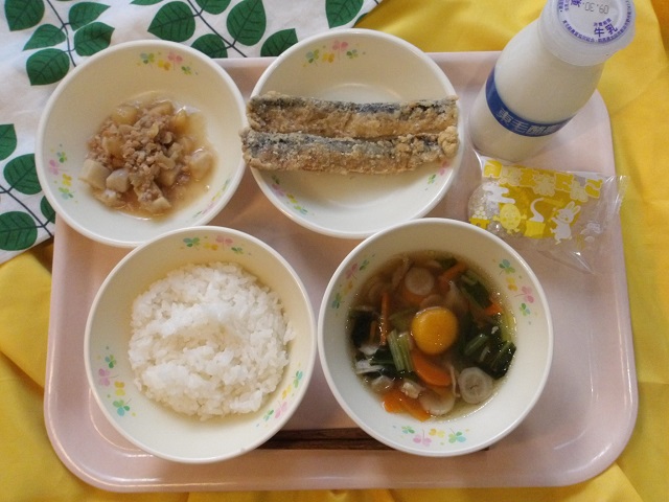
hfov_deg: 65.3
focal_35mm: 27
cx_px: 334
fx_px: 522
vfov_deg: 51.4
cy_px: 251
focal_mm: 4.9
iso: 999
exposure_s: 1/60
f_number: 10.4
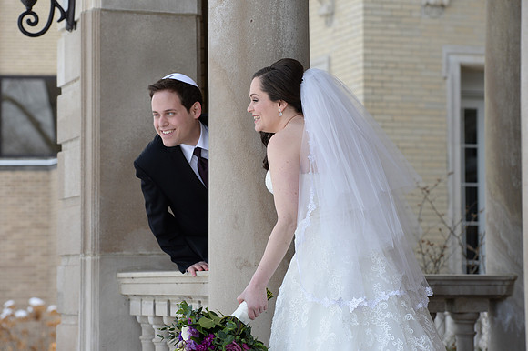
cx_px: 264
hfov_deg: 17.7
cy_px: 176
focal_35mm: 116
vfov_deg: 11.8
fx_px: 1700
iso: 500
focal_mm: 116
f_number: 5.6
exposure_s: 1/800
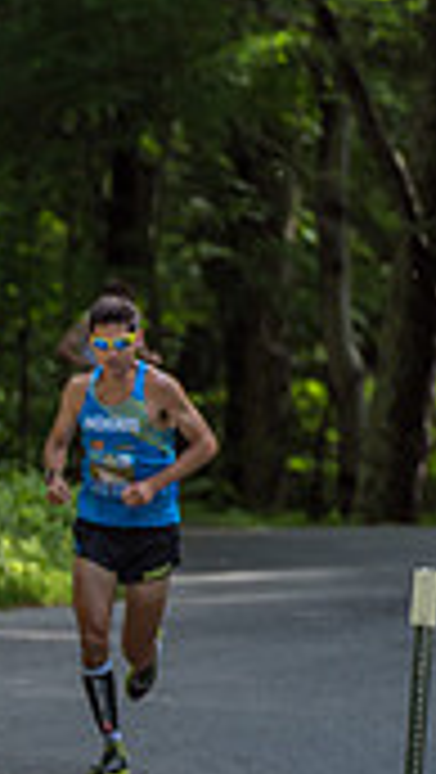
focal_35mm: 706
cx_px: -742
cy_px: 722
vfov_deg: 3.1
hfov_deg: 1.7
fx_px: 14482
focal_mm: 200
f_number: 5.6
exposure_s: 1/400
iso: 200
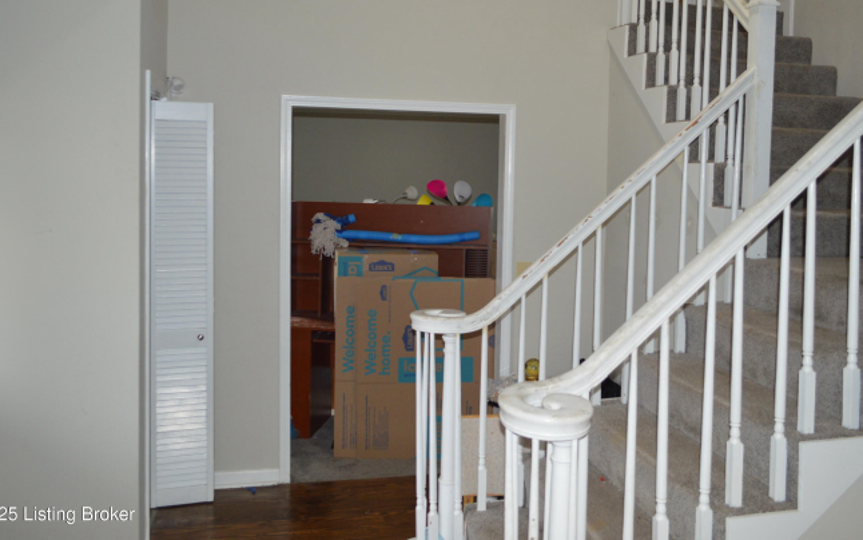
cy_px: 210
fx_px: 753
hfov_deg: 59.6
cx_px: 464
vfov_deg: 39.2
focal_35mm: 32
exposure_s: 1/60
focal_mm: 18
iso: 400
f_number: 4
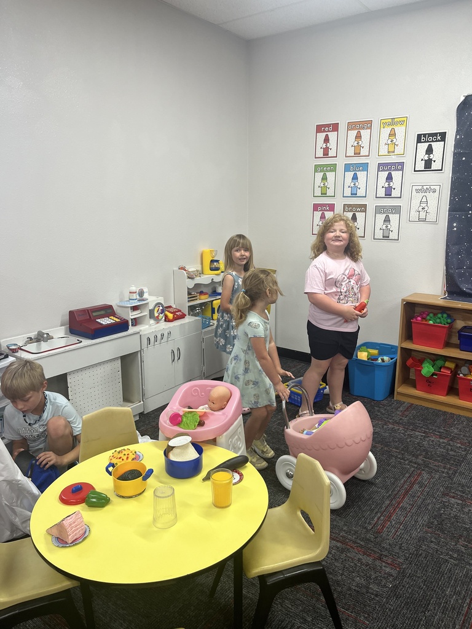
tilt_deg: -13.4
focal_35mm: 26
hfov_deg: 53.1
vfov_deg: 67.3
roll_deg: +0.2
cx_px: 236
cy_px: 314
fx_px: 473
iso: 100
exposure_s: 1/120
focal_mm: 5.1
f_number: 1.6
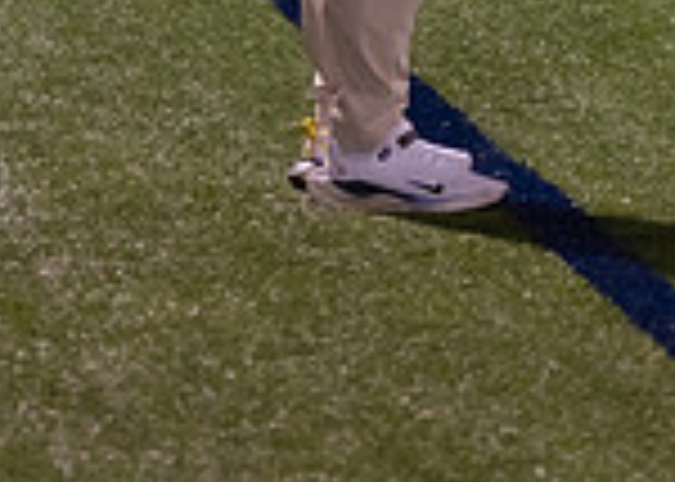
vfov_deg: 4.1
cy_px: -363
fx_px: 6668
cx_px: 1168
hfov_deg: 5.7
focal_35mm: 348
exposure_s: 1/320
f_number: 2.8
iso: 2000
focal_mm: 70
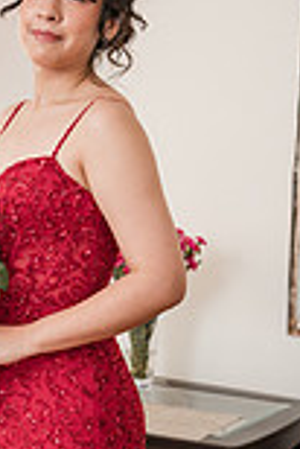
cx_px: -114
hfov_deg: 12.9
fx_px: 1272
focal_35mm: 102
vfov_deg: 19.7
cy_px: 397
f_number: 3.2
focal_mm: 35
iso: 1000
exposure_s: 1/250
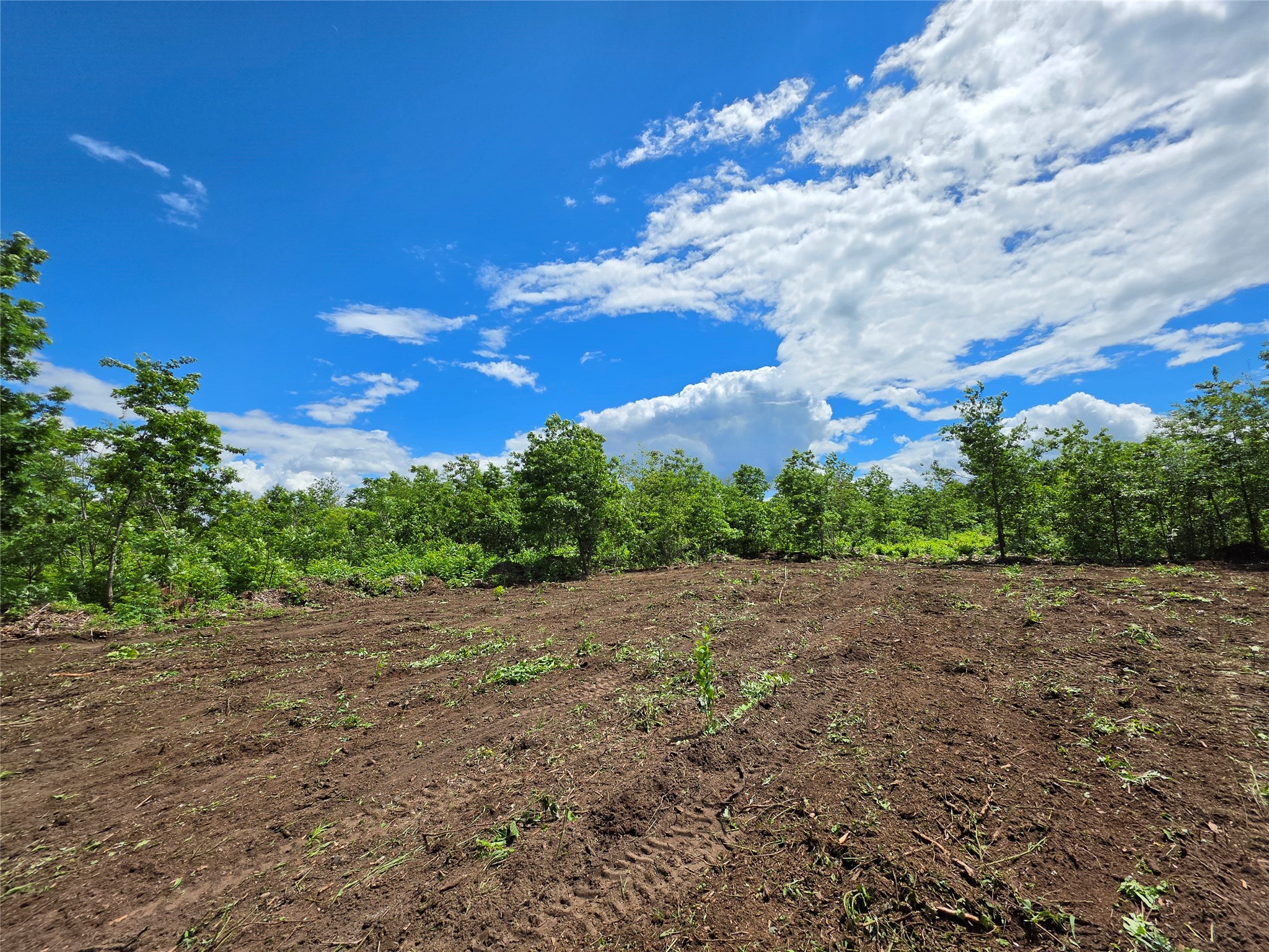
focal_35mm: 13
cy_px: 476
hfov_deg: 106.2
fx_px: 477
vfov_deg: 89.9
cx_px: 634
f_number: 1.9
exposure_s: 1/4123
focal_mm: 2.2
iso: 32
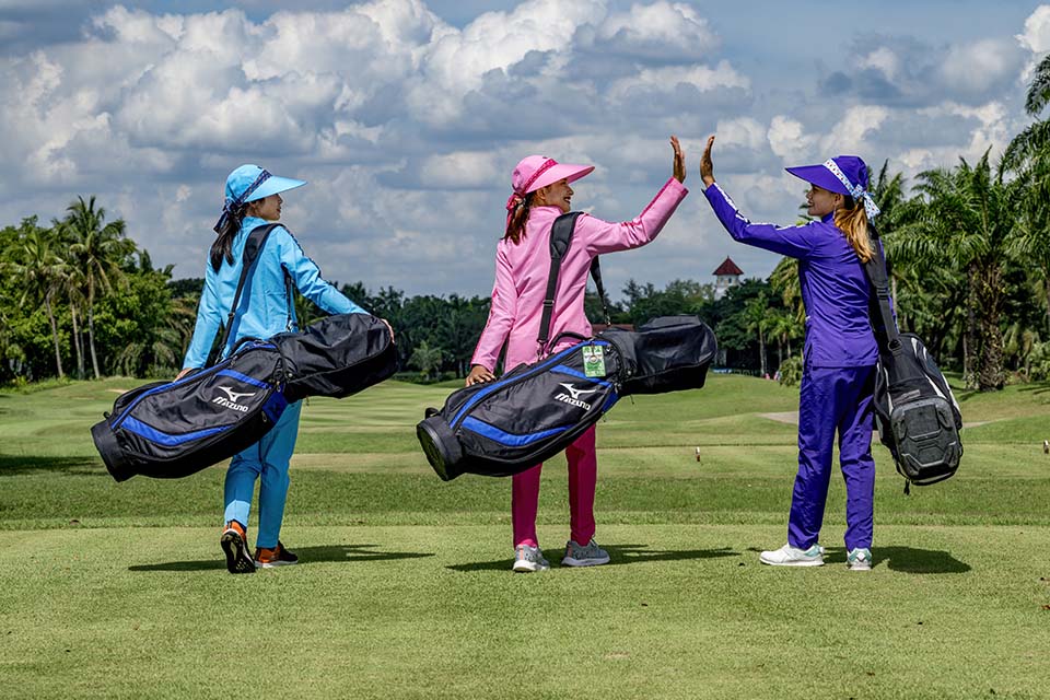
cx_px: 525
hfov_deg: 21.0
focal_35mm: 97
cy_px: 350
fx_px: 2829
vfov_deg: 14.1
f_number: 10
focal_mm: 97
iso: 64
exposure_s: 1/200
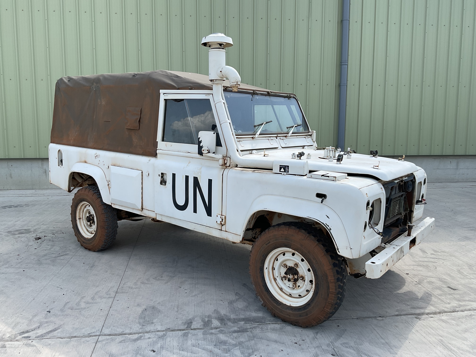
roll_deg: +0.2
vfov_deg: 48.2
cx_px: 238
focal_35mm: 29
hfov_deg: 61.7
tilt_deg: -6.6
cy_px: 178
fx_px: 399
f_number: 1.8
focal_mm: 3
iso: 16
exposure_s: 1/978
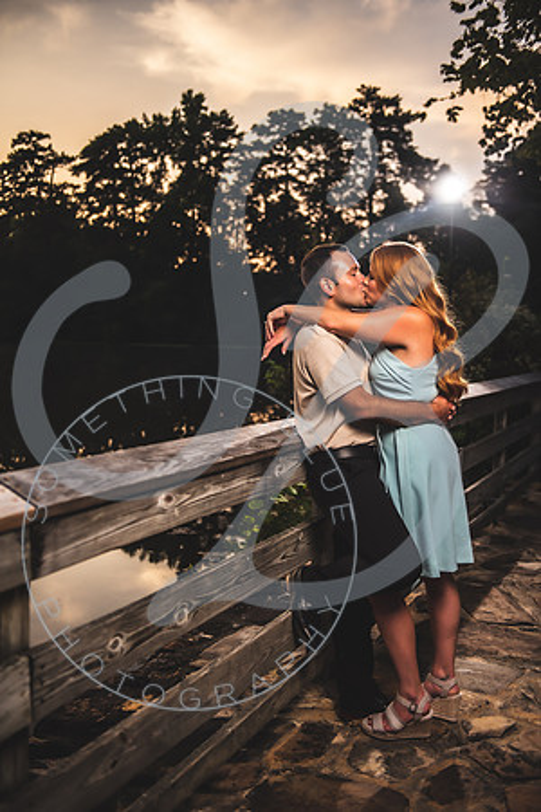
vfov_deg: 50.7
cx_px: 270
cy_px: 406
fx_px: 857
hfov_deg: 35.1
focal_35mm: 38
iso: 200
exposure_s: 1/1600
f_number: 2.8
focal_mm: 38
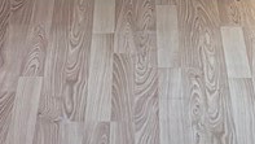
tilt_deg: -9.3
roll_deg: -1.0
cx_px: 184
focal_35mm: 295
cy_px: -218
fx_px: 1995
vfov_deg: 4.0
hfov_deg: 7.3
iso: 100
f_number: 1.6
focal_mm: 5.96
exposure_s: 1/120
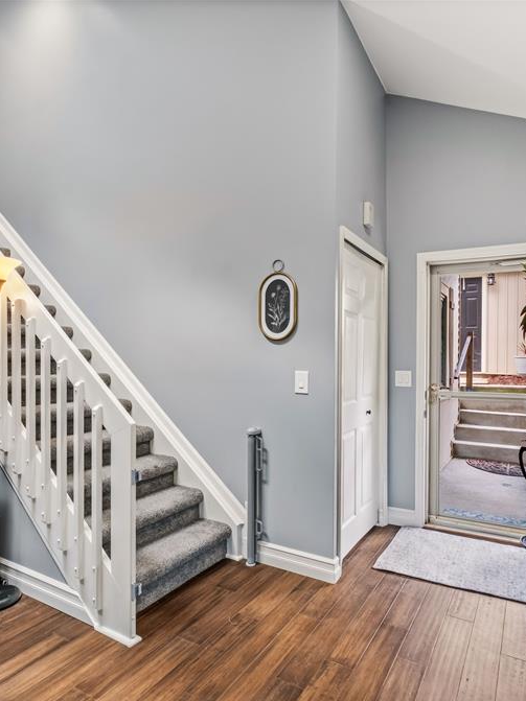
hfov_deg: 61.1
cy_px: 355
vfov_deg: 76.4
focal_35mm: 22
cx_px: 266
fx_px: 446
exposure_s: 1/2
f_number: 7.1
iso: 800
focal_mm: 10
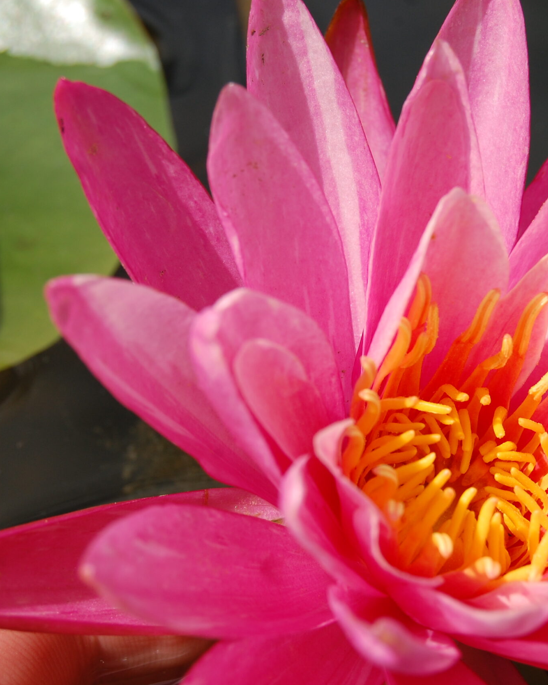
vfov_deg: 16.5
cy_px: 343
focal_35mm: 117
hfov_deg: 13.2
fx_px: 2366
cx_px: 395
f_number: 10
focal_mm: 55
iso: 200
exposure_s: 1/400
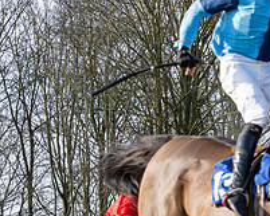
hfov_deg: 7.1
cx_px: 367
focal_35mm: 269
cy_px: 265
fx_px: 2151
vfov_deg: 5.7
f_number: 5
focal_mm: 70
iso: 400
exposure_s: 1/1250
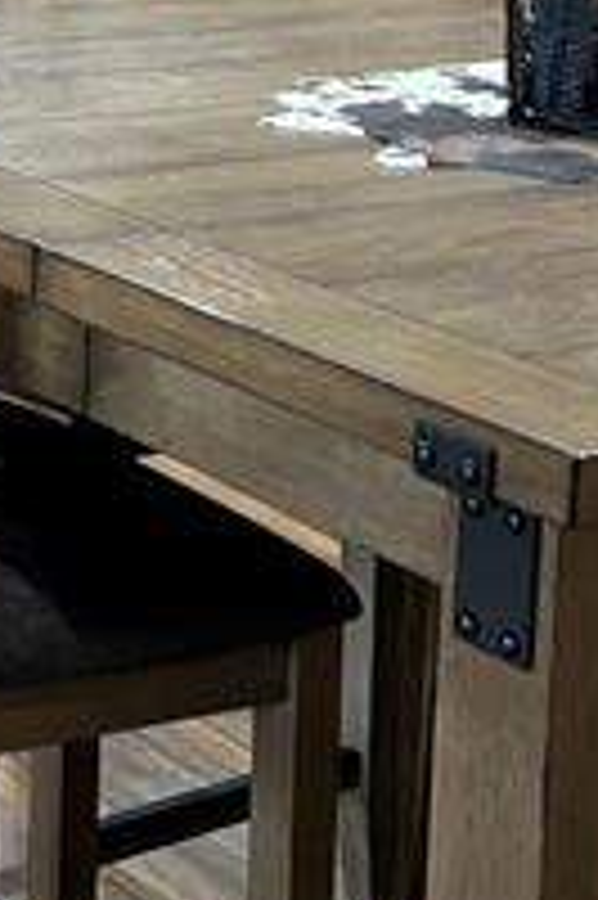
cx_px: -355
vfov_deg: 18.1
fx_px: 2596
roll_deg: -2.8
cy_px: -328
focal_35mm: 104
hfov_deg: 12.4
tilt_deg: -3.0
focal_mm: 5.7
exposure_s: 1/60
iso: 200
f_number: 1.5
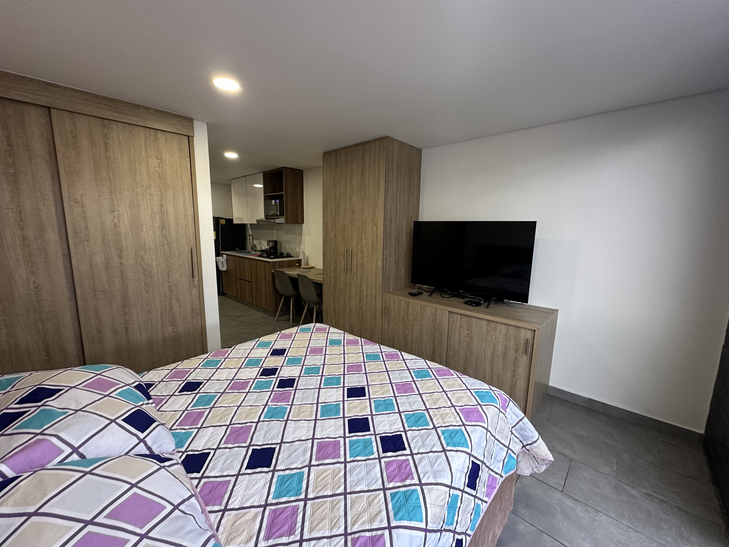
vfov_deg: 85.7
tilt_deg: -8.0
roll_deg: -0.7
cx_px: 364
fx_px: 295
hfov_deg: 102.1
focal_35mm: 14
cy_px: 274
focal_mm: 2.22
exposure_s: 1/60
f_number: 2.2
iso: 250
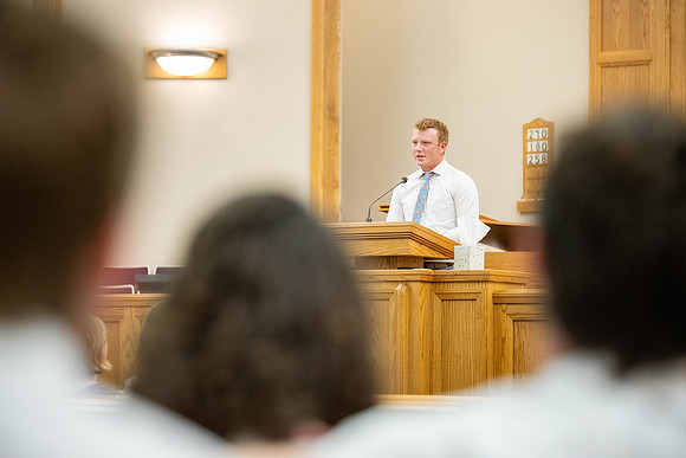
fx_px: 2382
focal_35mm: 125
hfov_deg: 16.4
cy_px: 229
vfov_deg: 11.0
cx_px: 343
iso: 3200
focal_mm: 125
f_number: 2.8
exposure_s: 1/320
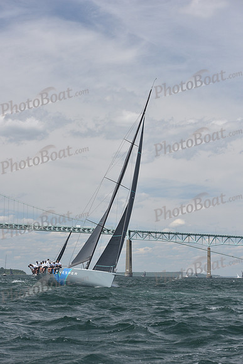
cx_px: 122
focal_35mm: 92
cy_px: 182
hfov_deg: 14.9
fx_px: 931
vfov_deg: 22.1
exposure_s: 1/800
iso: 320
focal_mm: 92
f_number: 6.3
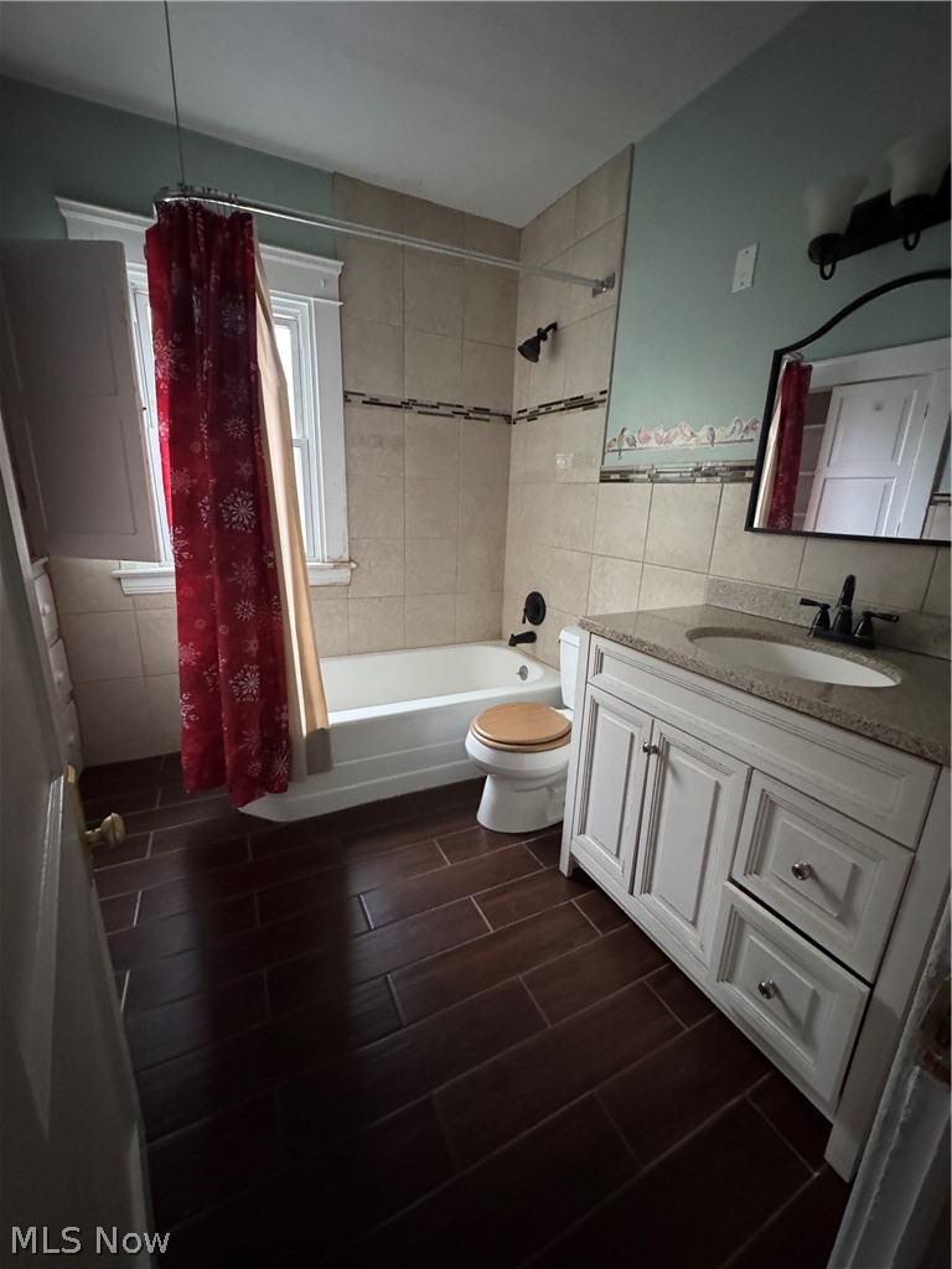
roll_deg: -1.5
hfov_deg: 85.7
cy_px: 634
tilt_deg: -15.7
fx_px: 513
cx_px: 476
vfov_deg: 102.1
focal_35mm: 14
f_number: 2.2
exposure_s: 1/45
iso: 1250
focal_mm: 2.22
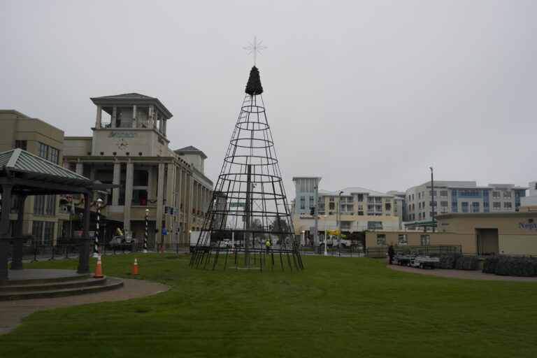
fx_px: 447
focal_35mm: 30
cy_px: 179
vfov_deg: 43.6
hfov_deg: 61.9
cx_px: 268
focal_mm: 20
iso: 200
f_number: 4.5
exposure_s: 1/250
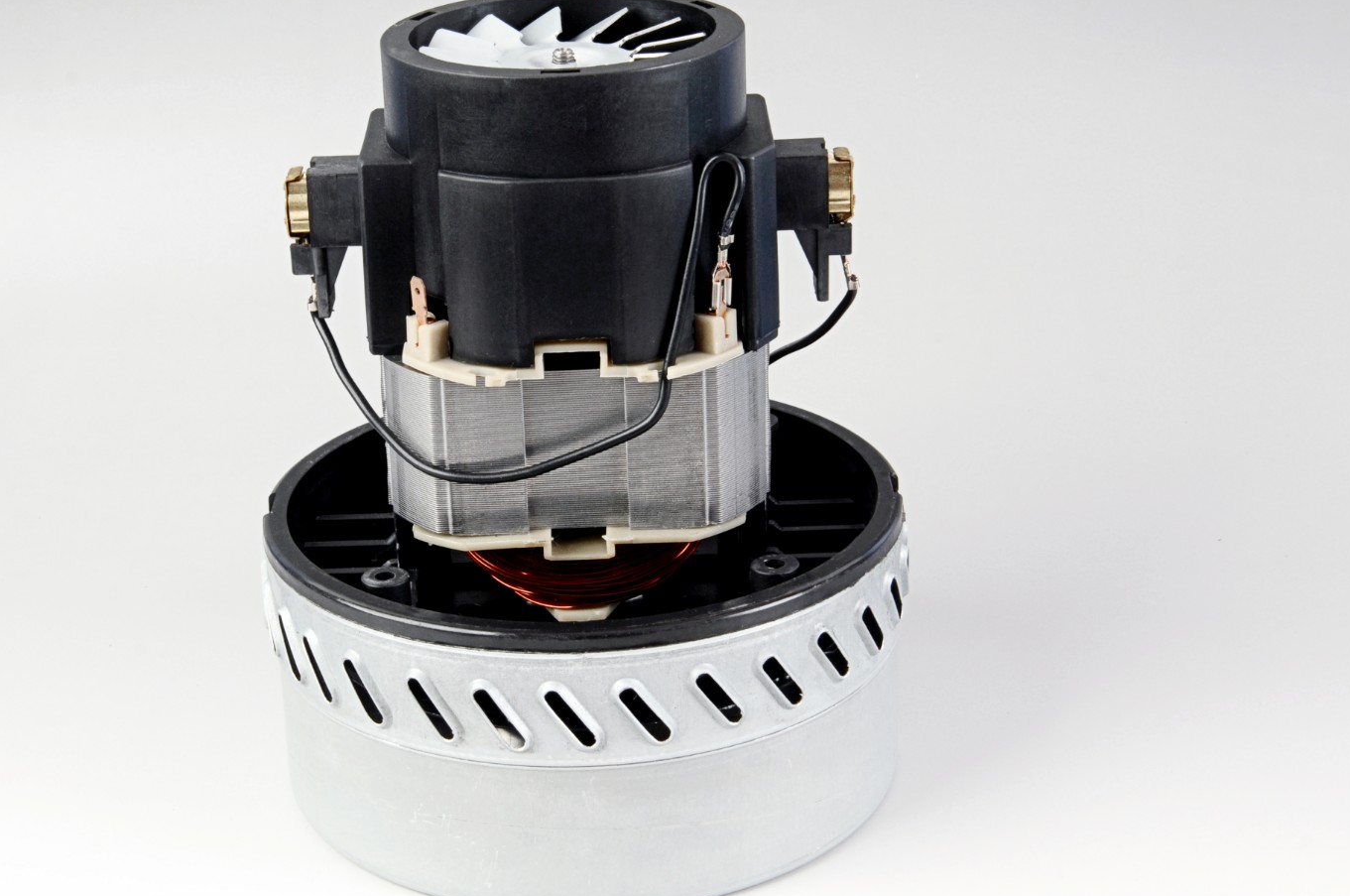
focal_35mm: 67
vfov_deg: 20.2
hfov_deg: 30.1
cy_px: 443
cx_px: 585
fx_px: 2509
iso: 200
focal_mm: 38
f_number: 18
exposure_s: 1/60
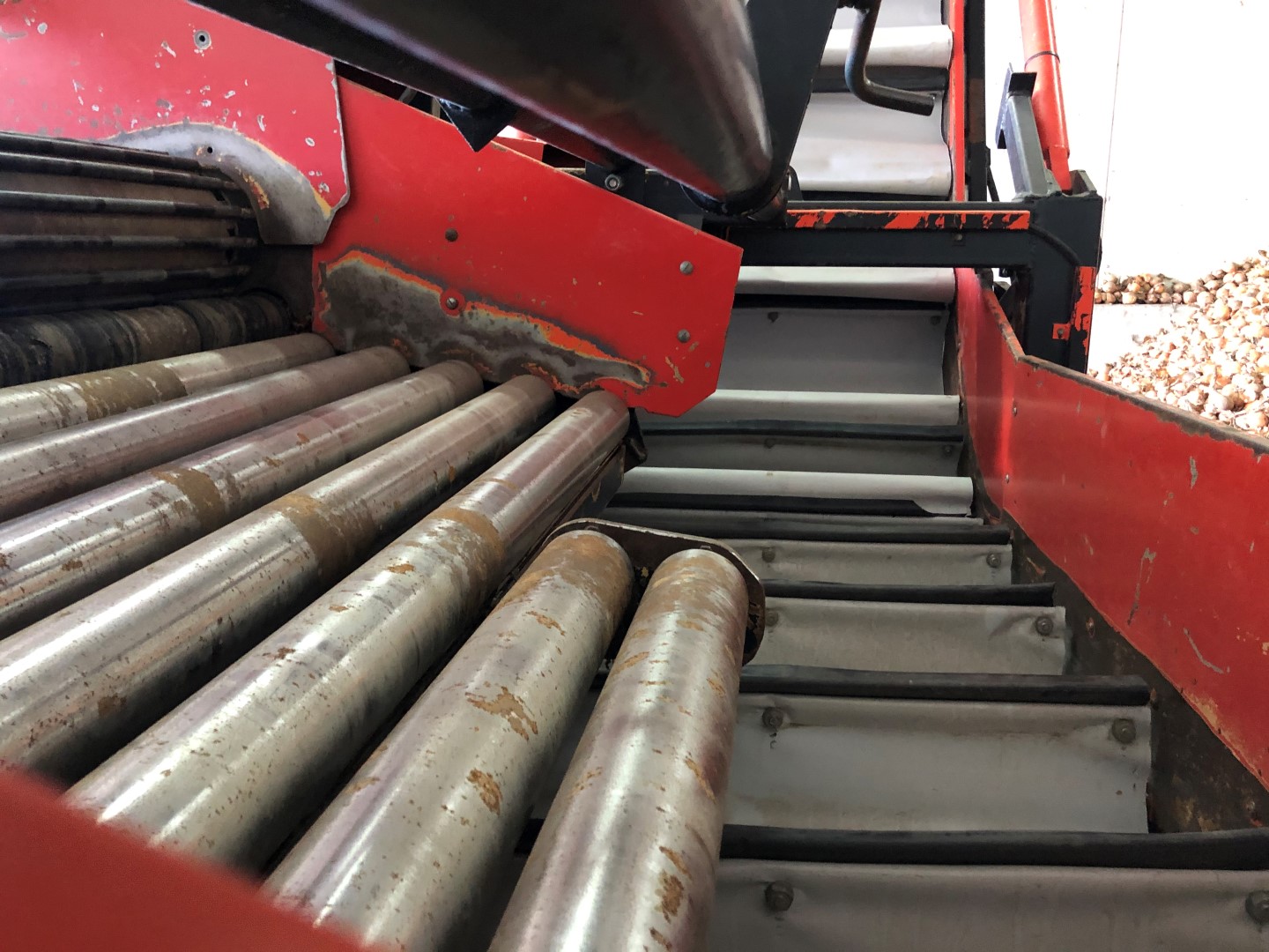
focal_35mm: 28
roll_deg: +1.0
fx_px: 1026
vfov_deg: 49.7
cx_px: 634
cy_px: 476
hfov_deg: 63.4
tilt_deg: -10.0
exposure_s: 1/4
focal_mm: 4
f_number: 1.8
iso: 100
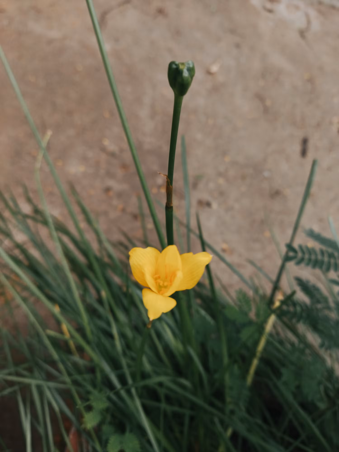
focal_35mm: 27
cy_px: 226
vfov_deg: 65.3
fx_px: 353
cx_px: 170
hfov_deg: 51.4
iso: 100
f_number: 1.79
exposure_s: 1/109
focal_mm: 4.71
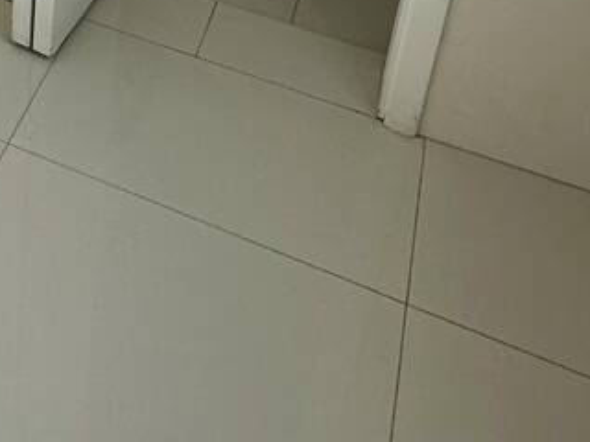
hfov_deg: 28.0
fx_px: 1074
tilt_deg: -24.7
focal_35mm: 63
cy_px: -330
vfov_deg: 18.6
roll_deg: -0.2
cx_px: -57
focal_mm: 2.22
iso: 50
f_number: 2.2
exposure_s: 1/99
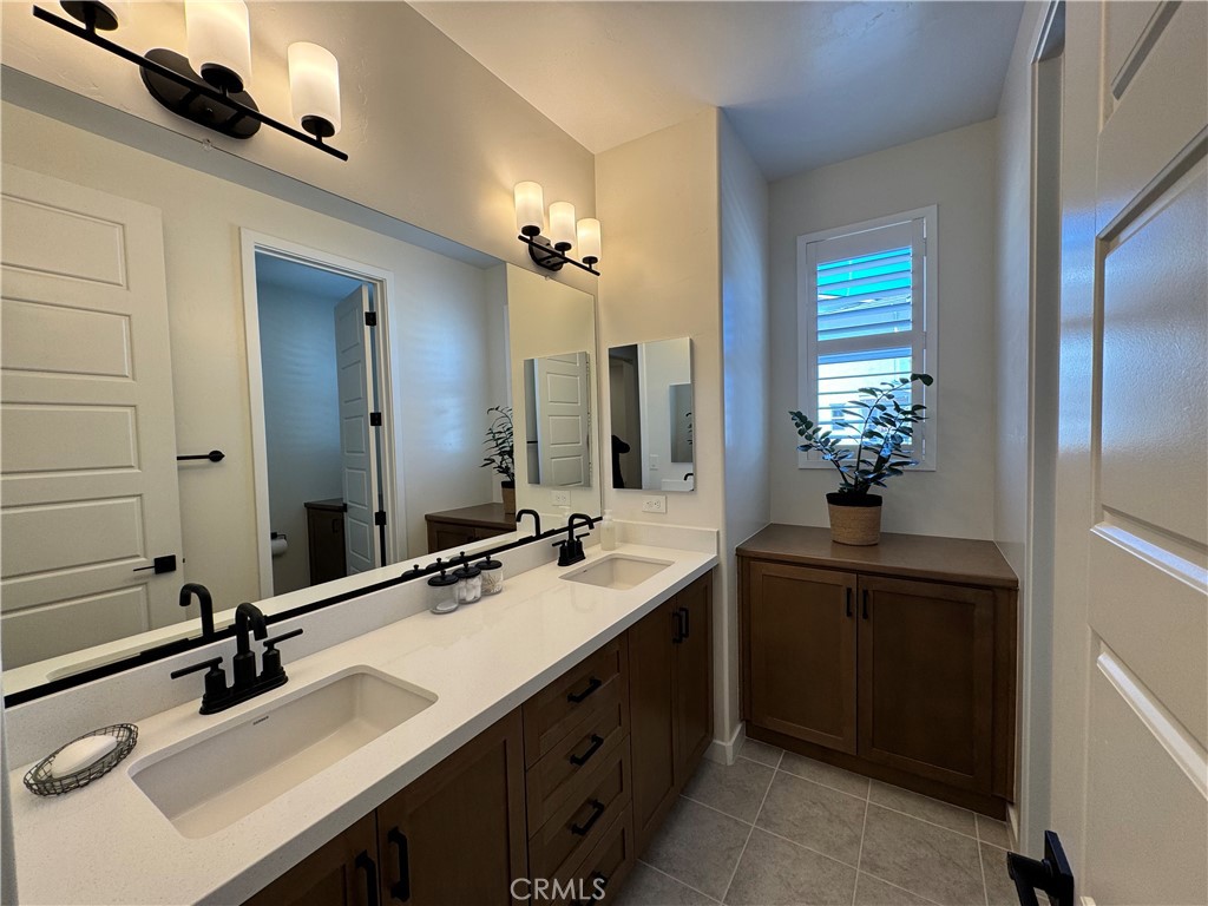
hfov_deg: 102.1
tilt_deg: -3.1
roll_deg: +1.9
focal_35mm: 14
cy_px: 453
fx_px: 489
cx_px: 604
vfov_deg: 85.7
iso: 64
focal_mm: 2.22
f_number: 2.2
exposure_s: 1/120
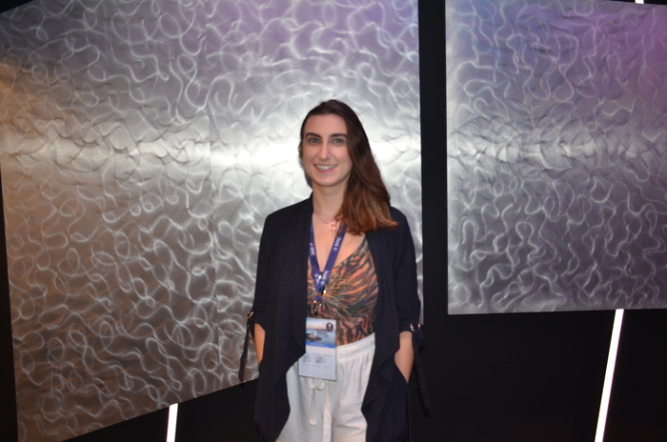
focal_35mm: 33
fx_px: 610
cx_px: 334
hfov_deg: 57.3
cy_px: 221
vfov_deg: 39.8
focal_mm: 22
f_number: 3.5
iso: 800
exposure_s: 1/60
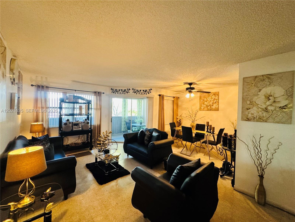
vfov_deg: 85.7
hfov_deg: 102.1
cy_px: 111
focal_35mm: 14
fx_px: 119
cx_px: 148
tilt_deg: -1.9
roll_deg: -1.7
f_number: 2.2
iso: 640
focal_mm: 2.22
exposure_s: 1/60
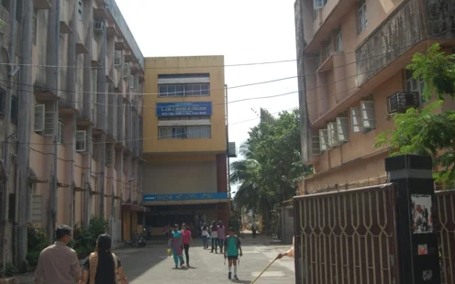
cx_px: 228
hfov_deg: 49.3
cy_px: 146
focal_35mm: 40
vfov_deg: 32.0
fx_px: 496
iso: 200
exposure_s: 1/500
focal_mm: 26
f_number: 6.3
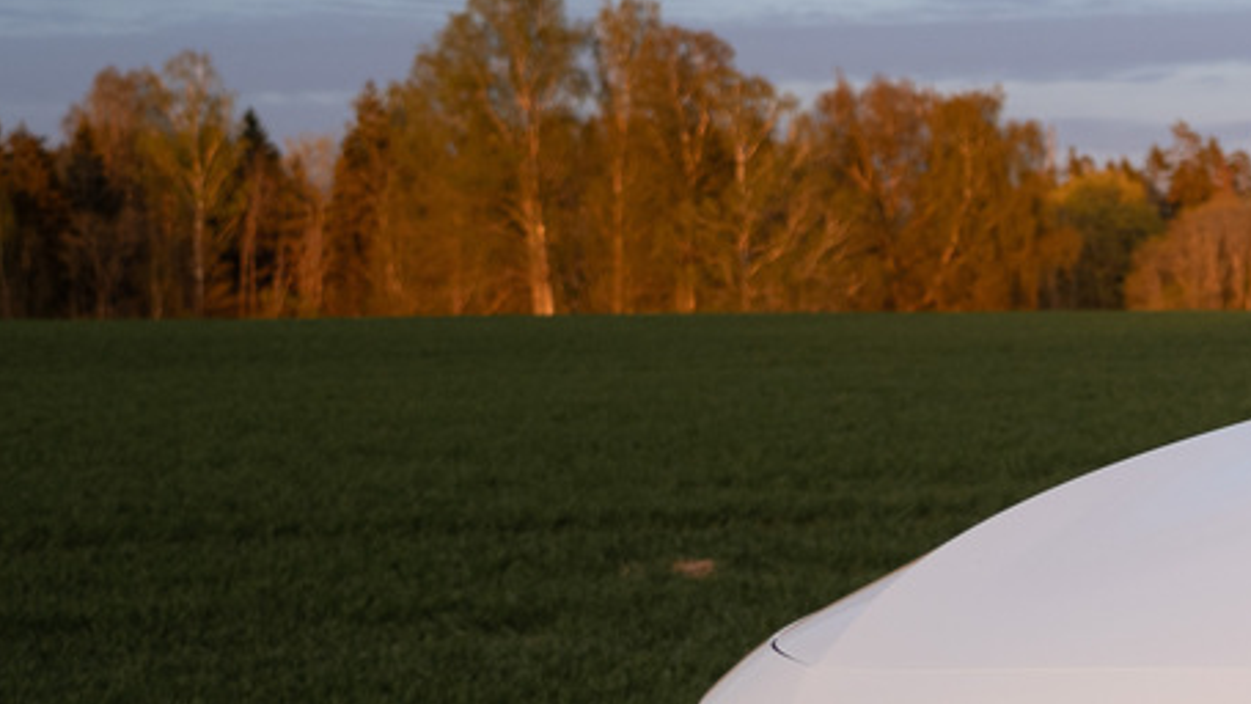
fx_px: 4279
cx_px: 2059
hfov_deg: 15.0
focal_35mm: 129
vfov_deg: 9.3
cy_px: 697
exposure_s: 1/320
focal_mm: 35
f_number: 3.5
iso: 320
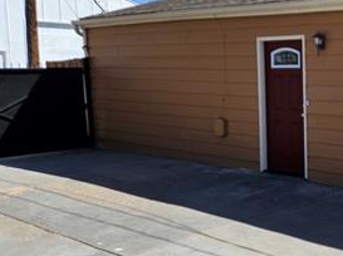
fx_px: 534
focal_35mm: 54
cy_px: 125
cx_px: 388
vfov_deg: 27.0
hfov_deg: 31.2
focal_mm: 5.4
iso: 25
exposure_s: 1/1780
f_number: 1.8
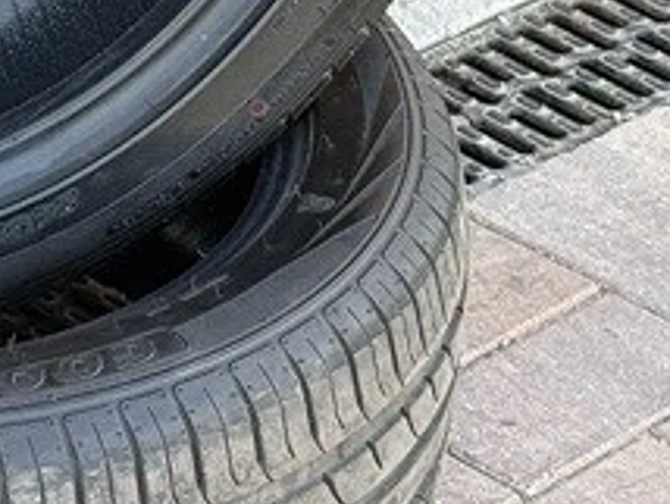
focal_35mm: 224
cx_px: -373
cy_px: -263
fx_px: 4340
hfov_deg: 8.6
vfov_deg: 6.6
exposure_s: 1/231
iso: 80
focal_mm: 6.76
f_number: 1.78
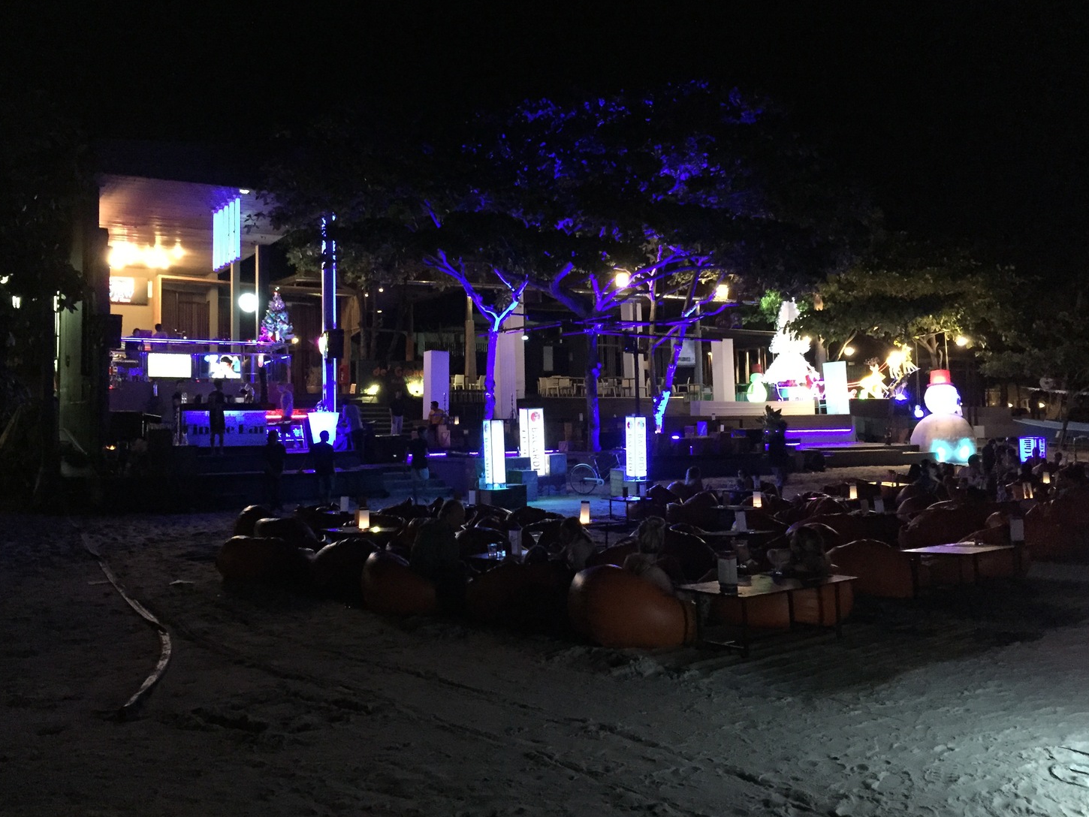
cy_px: 371
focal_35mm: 32
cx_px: 511
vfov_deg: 44.1
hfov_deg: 56.8
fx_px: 1007
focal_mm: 4.15
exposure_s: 1/15
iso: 1000
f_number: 2.2
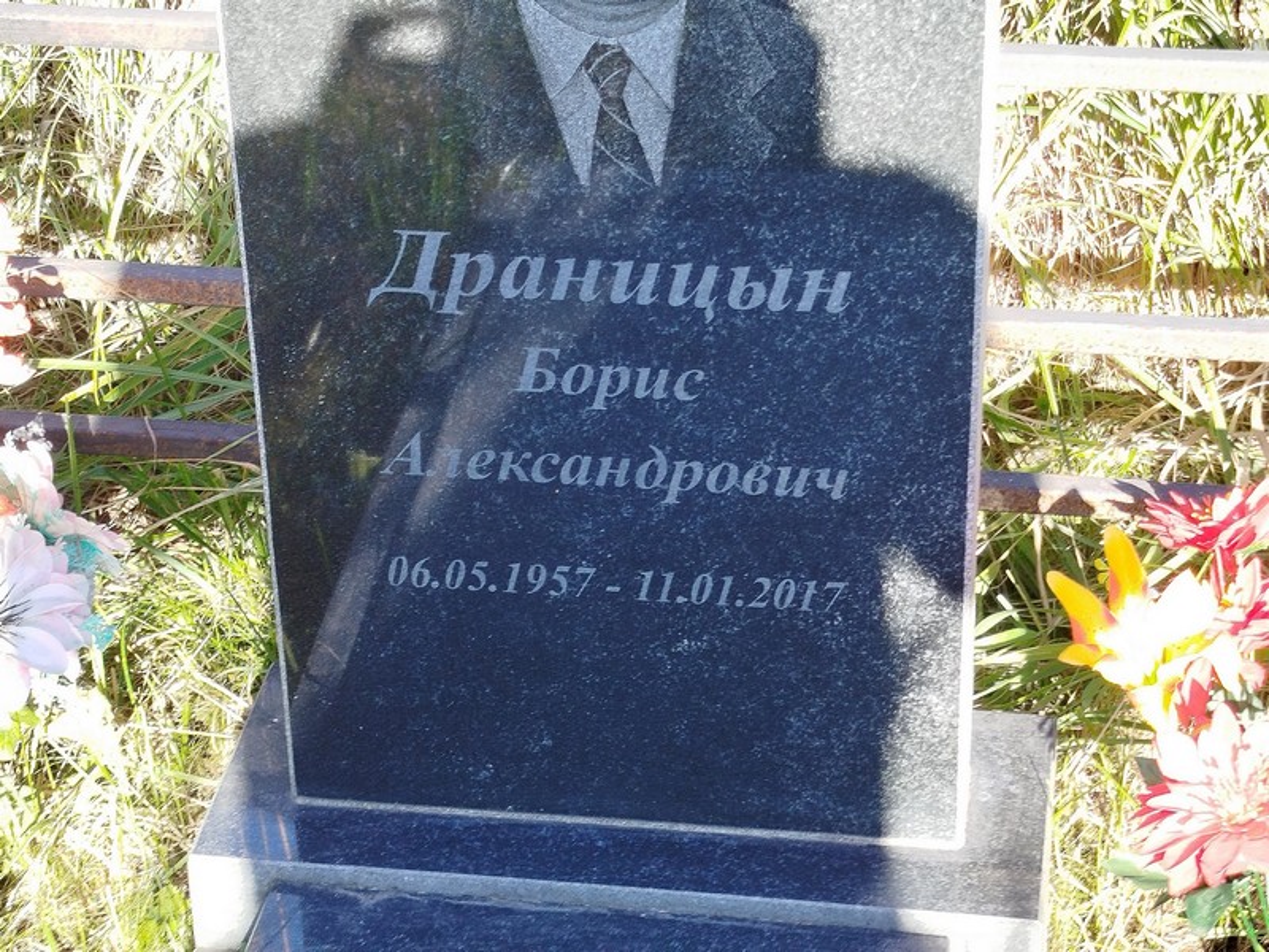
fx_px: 1063
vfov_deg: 48.2
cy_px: 476
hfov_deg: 61.7
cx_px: 634
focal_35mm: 29
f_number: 1.7
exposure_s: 1/100
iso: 50
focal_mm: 5.31
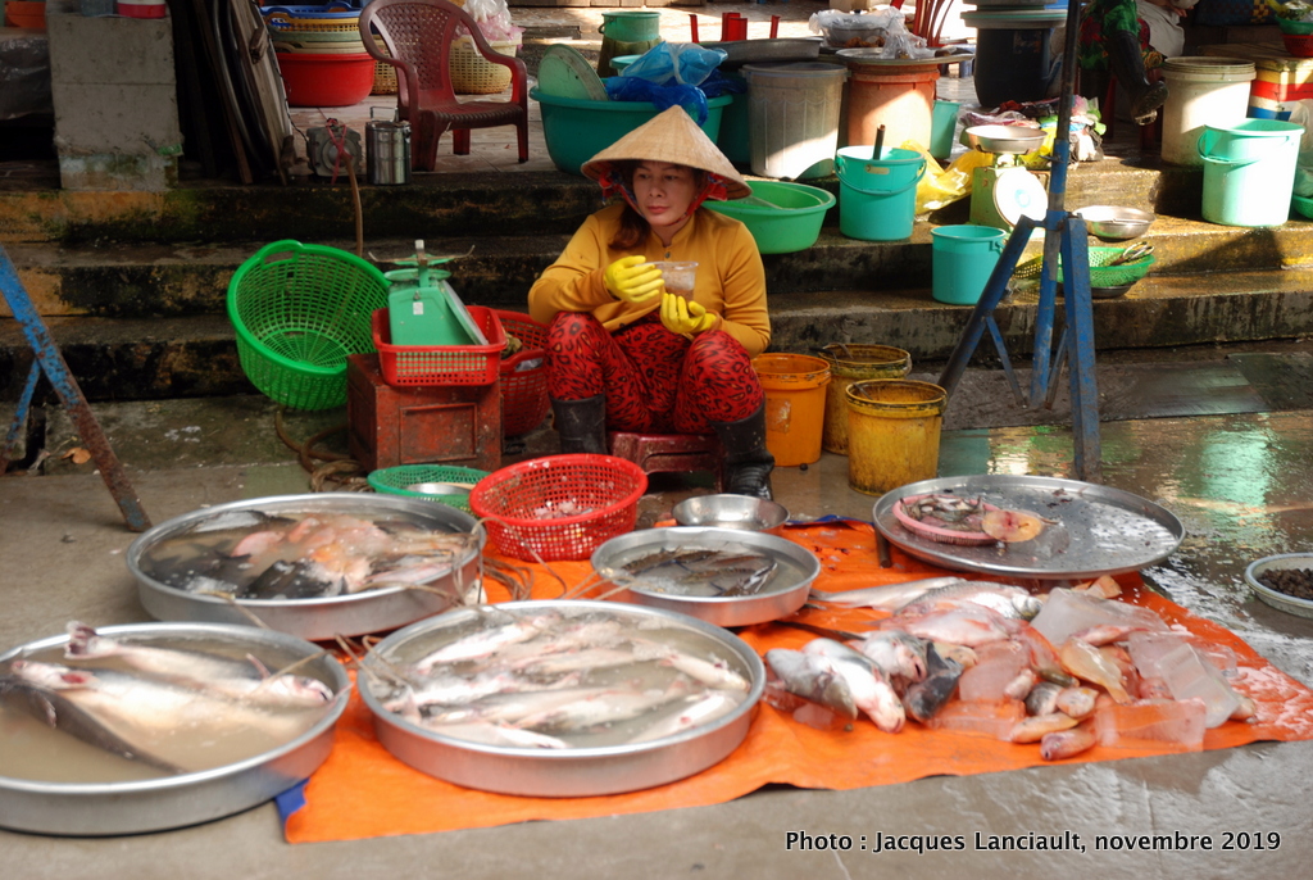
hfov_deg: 37.8
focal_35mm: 52
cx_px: 656
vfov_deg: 25.8
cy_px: 440
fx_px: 1918
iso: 100
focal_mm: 35
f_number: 4.2
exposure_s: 1/50
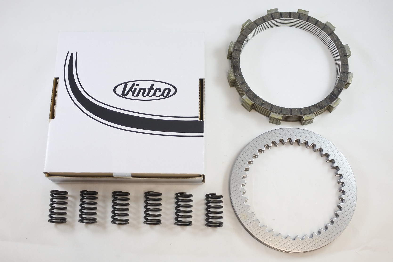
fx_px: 371
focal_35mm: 34
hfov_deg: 55.8
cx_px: 196
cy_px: 131
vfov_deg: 38.9
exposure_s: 1/125
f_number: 4
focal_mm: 12.8
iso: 400
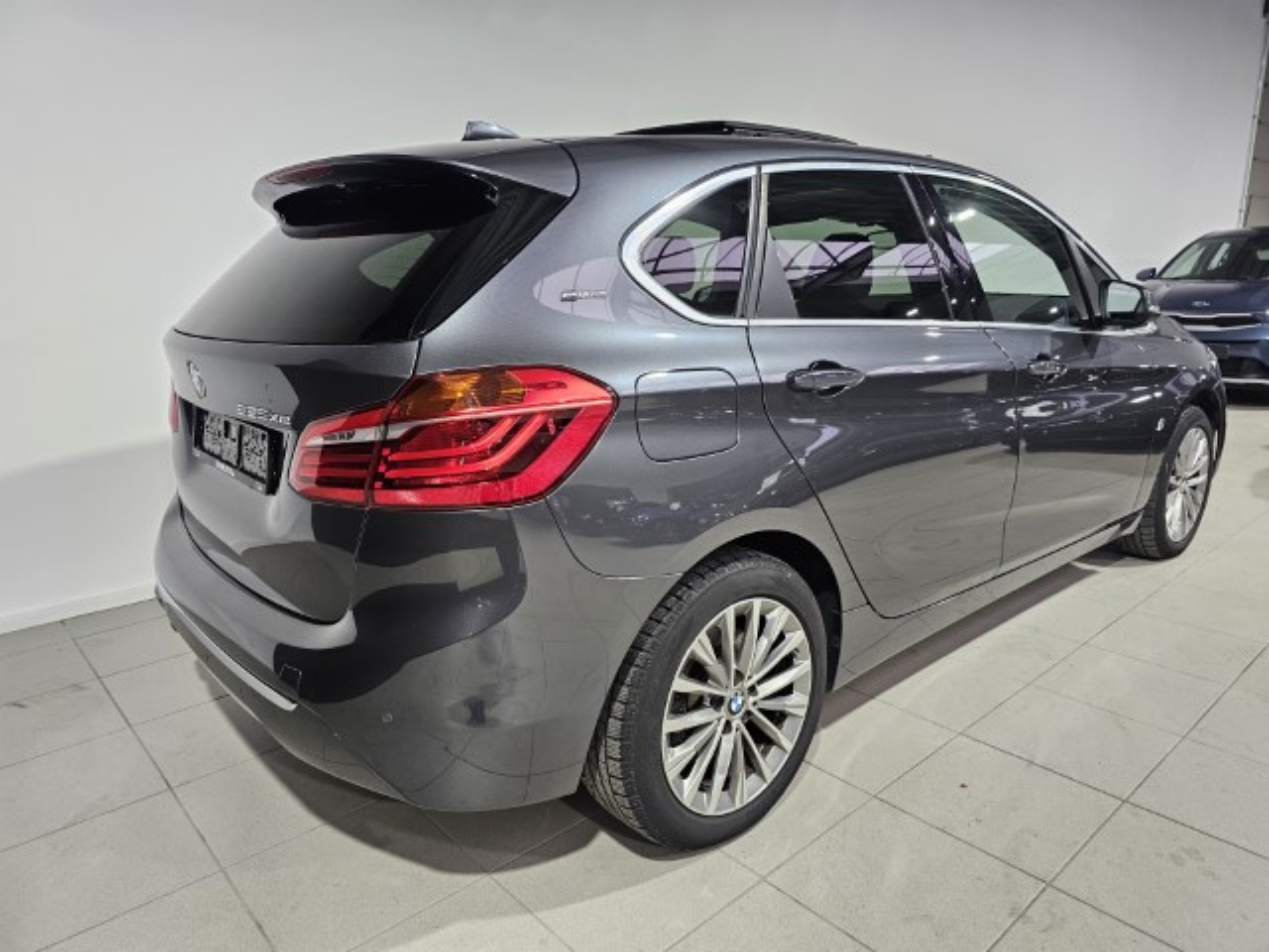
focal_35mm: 23
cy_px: 476
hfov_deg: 73.9
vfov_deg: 58.9
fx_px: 843
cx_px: 634
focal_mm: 6.3
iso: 160
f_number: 1.7
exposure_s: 1/100
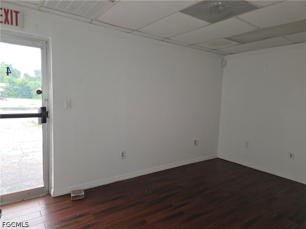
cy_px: 114
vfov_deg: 58.9
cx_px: 153
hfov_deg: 73.9
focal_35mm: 23
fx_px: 203
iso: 100
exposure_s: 1/40
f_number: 1.7
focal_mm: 6.3
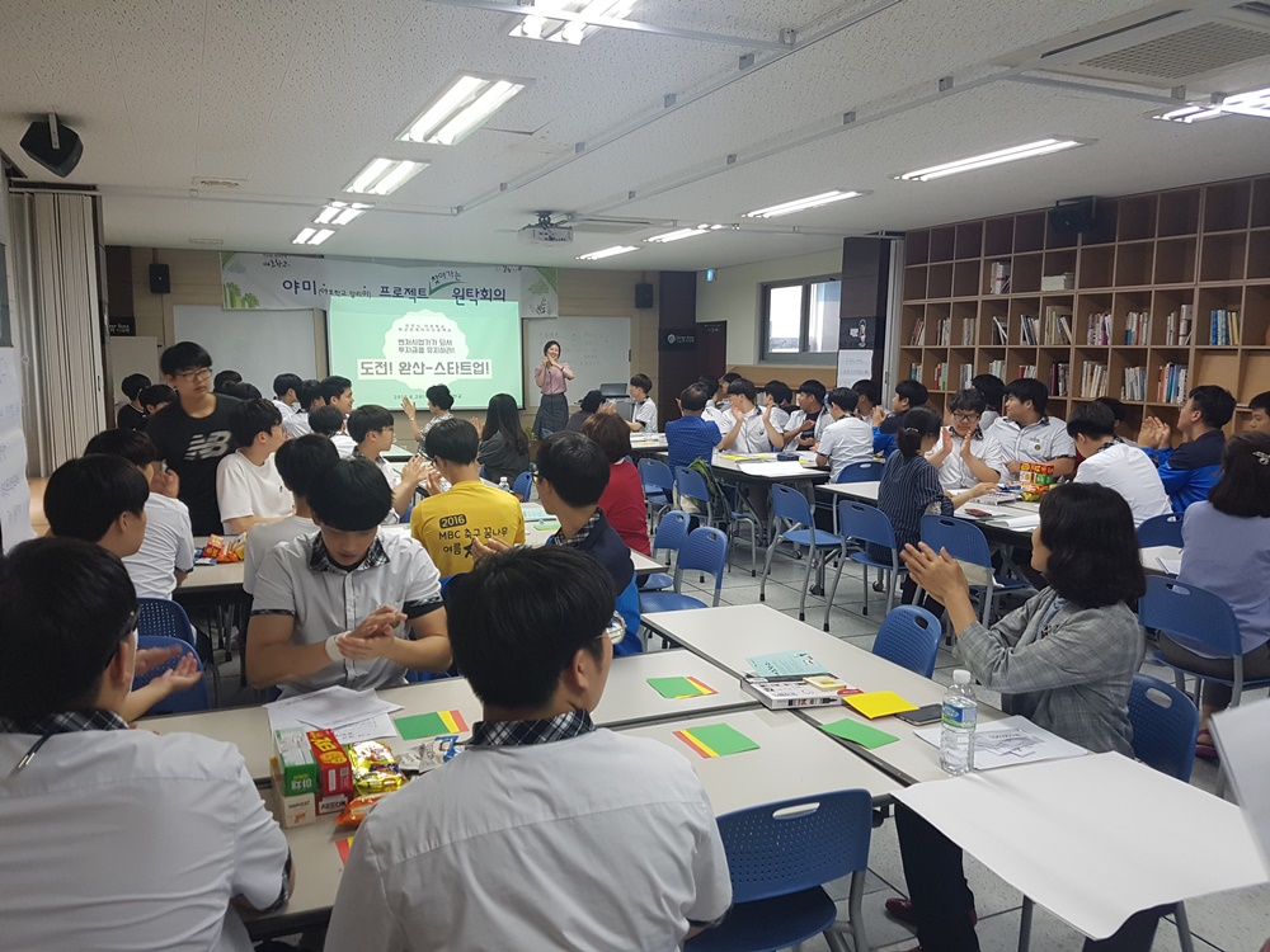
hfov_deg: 67.3
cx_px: 635
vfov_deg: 53.1
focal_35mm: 26
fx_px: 954
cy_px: 476
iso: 100
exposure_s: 1/60
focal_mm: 4.2
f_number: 1.7
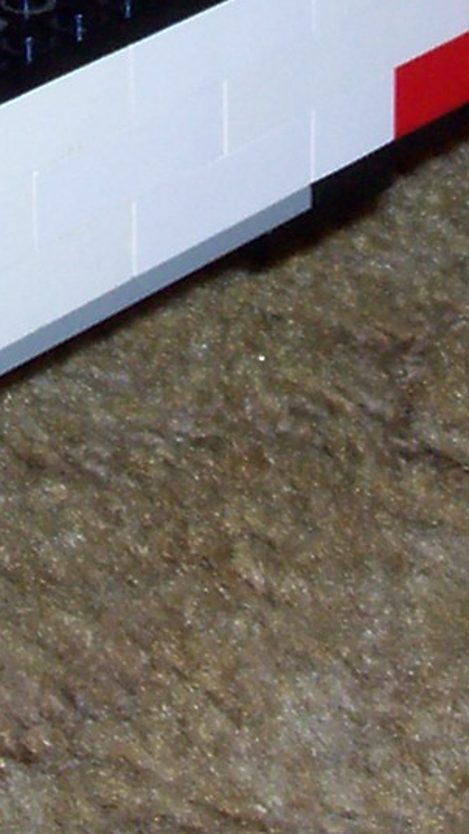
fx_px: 3516
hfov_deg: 7.6
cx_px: 230
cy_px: 11
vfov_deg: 13.4
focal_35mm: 159
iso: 80
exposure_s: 1/64
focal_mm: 5.6
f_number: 2.7
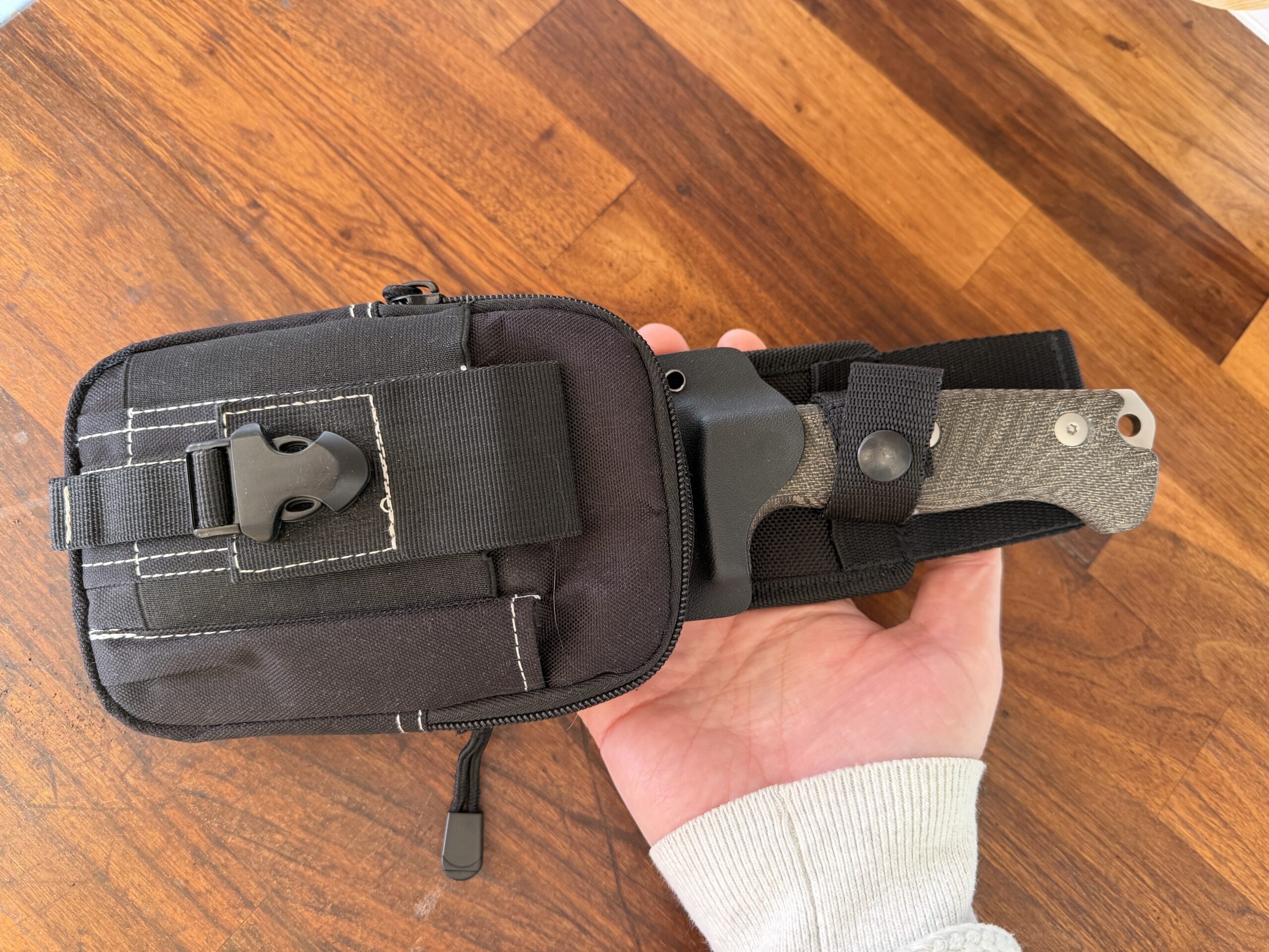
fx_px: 880
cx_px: 634
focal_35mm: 24
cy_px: 476
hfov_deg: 71.6
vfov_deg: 56.8
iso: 320
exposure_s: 1/60
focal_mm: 6.76
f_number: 1.78
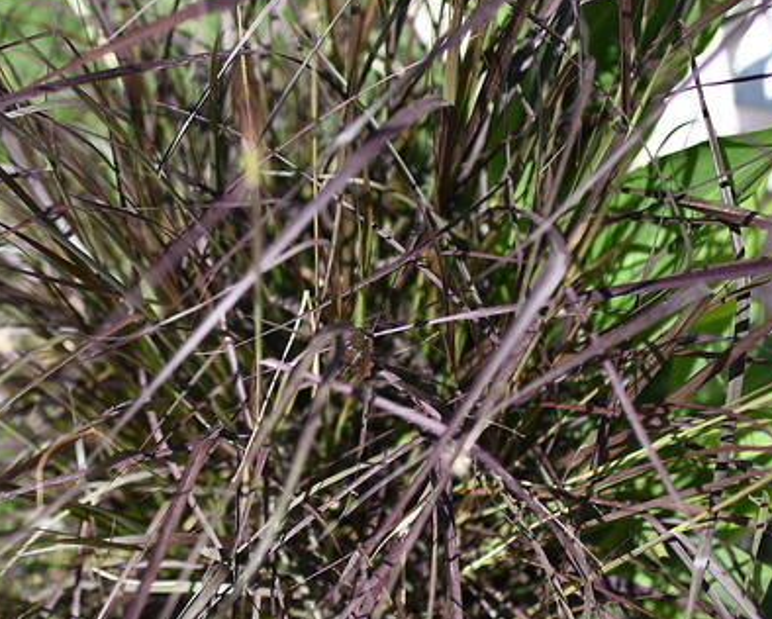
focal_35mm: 50
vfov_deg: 30.3
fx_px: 1144
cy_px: 336
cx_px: 259
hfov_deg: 36.9
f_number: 1.4
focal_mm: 35
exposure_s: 1/4000
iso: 125
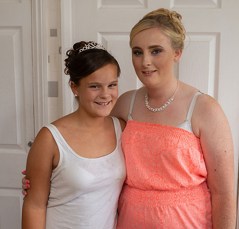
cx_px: 116
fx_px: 414
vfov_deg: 31.0
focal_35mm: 54
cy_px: 94
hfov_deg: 32.2
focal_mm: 35
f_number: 3.2
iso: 100
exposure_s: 1/100
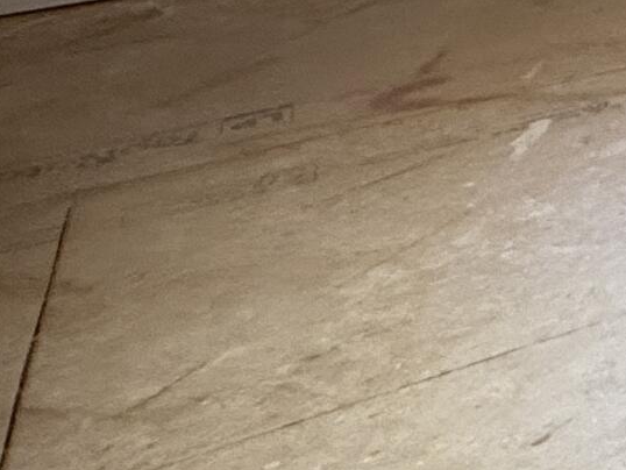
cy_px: -518
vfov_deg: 14.8
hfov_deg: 14.1
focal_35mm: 78
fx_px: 1411
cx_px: 1588
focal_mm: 2.22
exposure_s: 1/99
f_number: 2.2
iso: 160
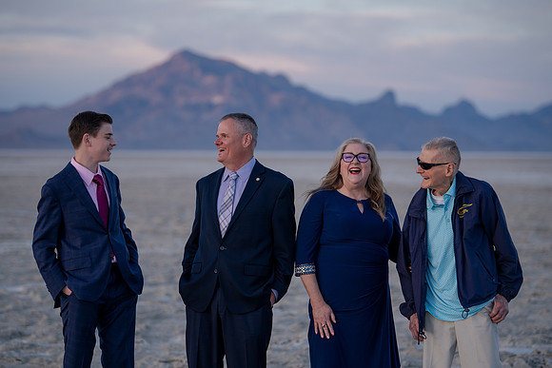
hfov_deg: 15.8
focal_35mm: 130
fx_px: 1995
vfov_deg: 10.5
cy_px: 184
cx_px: 266
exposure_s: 1/320
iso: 200
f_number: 2.8
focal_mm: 122
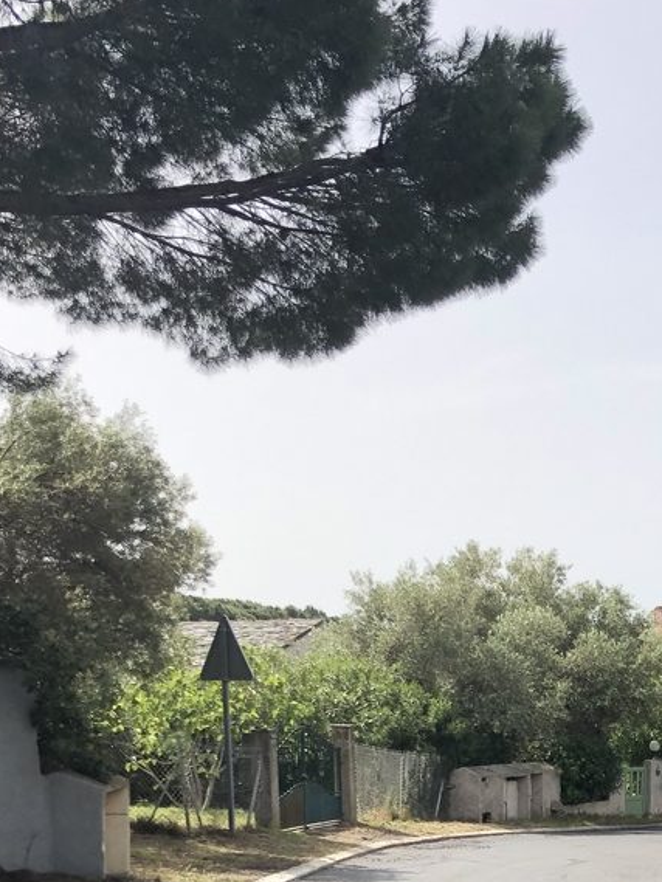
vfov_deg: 27.6
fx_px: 1631
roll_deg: +0.5
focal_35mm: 64
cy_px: 972
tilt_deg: -5.2
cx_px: 653
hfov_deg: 22.1
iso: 20
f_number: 1.8
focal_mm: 4
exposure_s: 1/1548
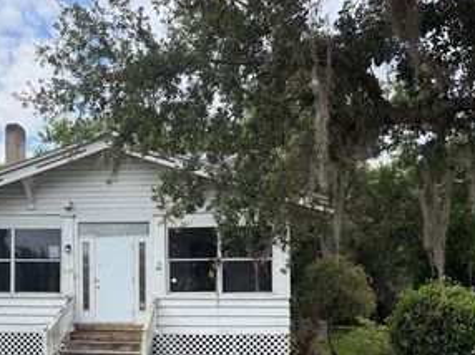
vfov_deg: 33.1
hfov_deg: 43.9
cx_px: 143
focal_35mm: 42
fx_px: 576
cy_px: 296
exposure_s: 1/1689
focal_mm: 6.76
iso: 100
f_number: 1.78
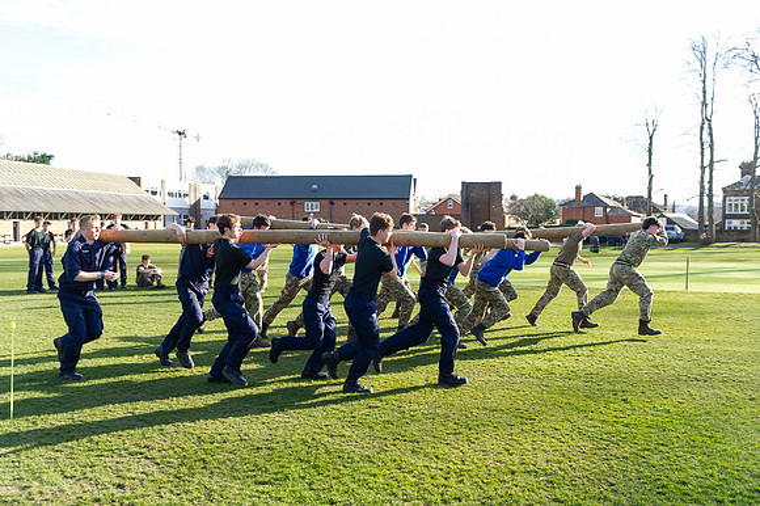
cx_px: 380
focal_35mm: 31
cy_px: 253
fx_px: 654
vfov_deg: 42.3
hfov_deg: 60.3
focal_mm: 31
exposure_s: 1/400
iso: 125
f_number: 2.8
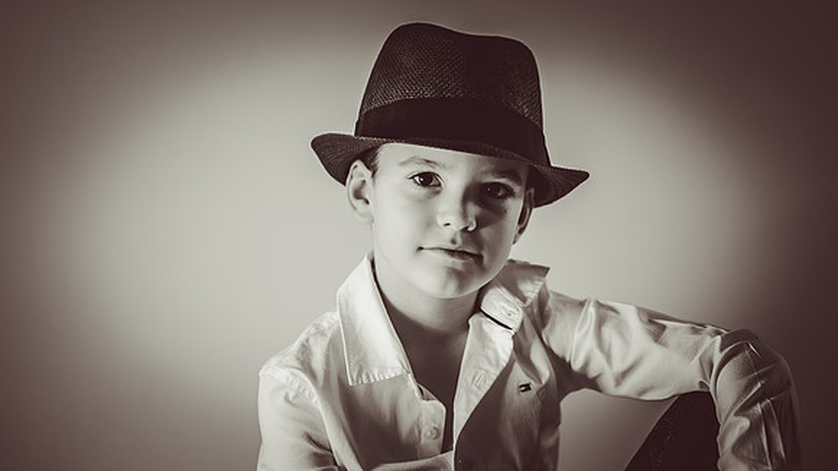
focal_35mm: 108
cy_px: 132
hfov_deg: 19.8
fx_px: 2401
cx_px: 405
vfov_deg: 11.2
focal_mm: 85
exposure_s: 1/80
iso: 100
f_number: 1.8
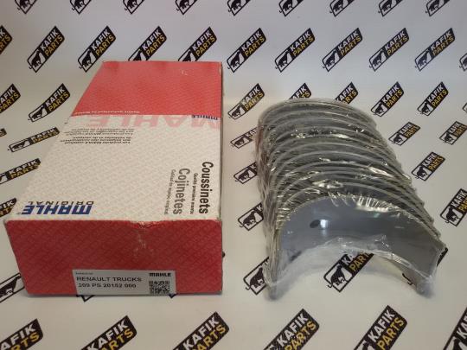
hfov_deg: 58.4
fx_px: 418
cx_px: 234
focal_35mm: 31
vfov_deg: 45.4
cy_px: 175
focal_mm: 2.93
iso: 50
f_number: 2.4
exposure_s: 1/50
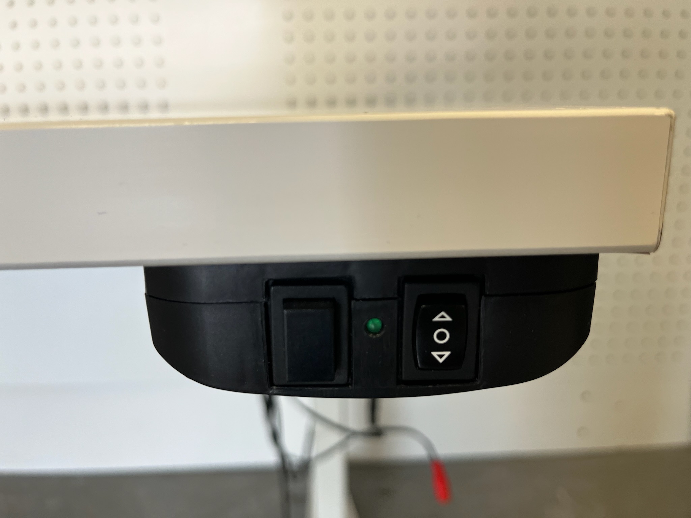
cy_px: 259
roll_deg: +2.1
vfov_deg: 53.1
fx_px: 519
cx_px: 346
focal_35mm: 26
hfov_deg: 67.3
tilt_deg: -17.3
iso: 80
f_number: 1.6
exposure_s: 1/100
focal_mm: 5.1
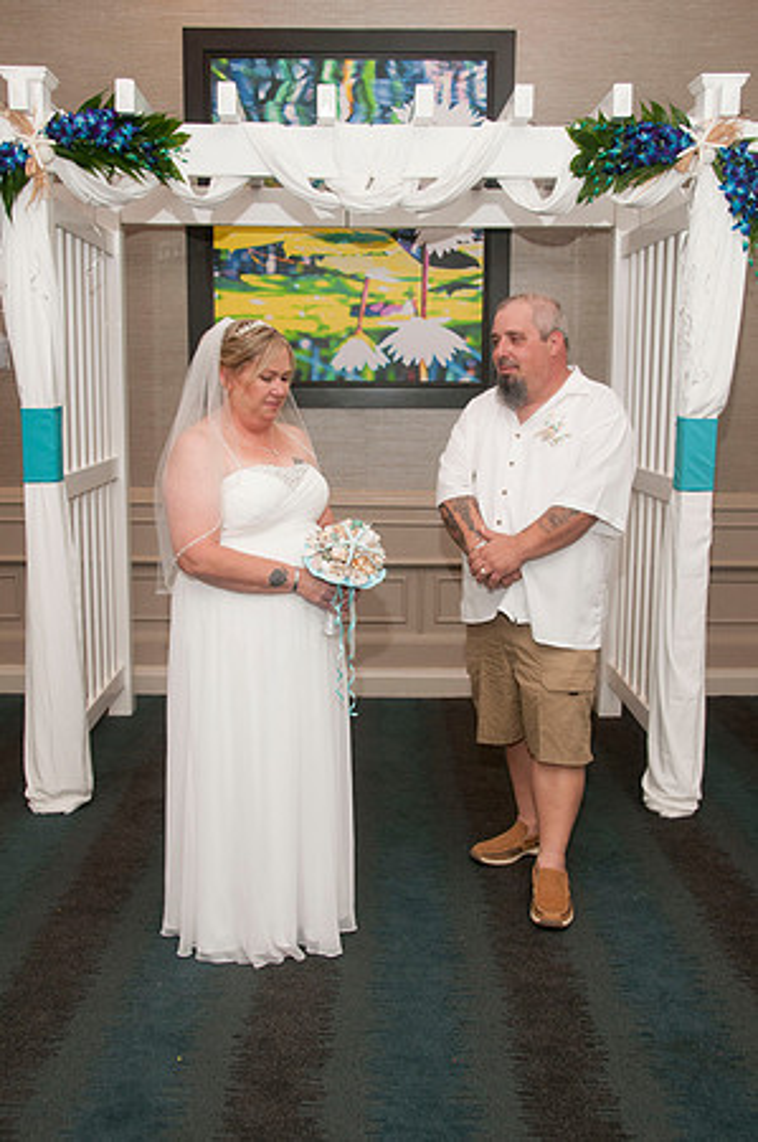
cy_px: 571
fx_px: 1045
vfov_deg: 57.3
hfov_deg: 39.9
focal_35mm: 33
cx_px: 379
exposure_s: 1/60
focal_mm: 22
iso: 400
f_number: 5.6
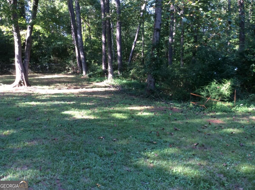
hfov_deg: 56.9
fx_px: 235
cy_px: 95
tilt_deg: -10.8
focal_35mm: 32
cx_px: 128
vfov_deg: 44.0
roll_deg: +1.8
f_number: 2.4
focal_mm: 3.3
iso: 40
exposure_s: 1/60
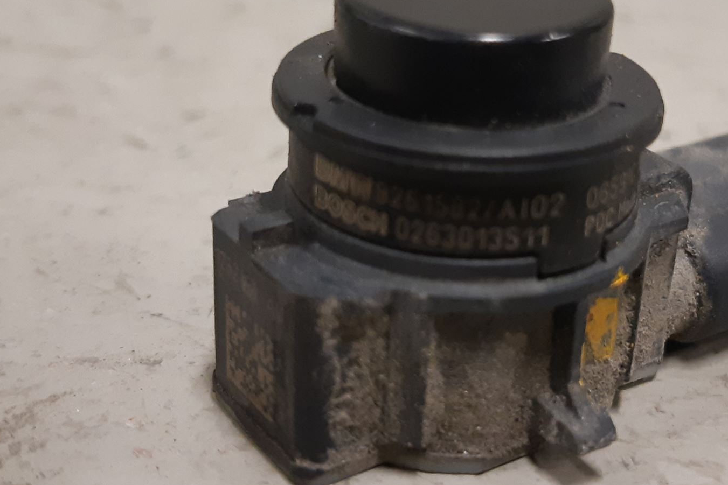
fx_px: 829
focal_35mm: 41
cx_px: 470
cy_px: 200
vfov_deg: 32.6
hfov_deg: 46.8
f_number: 1.7
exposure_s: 1/50
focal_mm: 3.93
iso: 200
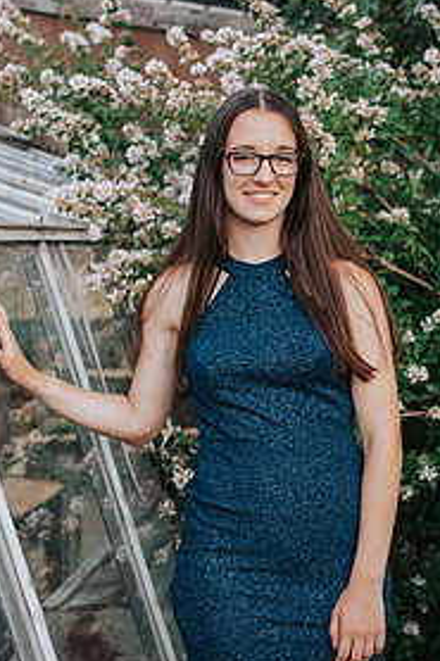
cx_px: 288
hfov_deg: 16.0
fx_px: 1560
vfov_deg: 23.9
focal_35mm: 85
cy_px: 314
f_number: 2.8
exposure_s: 1/400
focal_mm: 35
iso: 1000
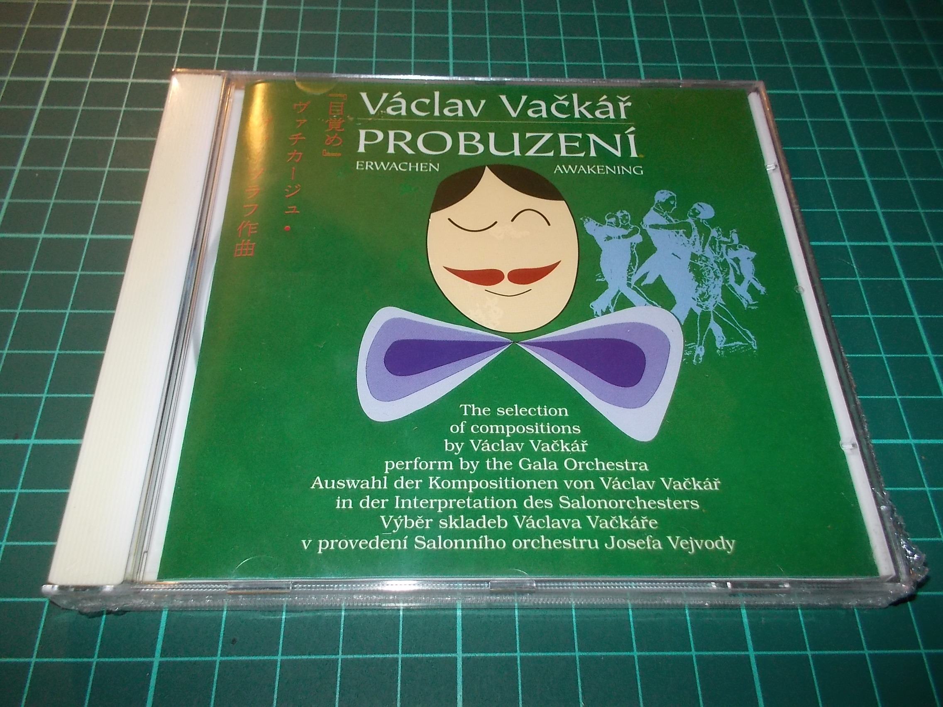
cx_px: 472
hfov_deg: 61.7
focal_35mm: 29
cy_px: 354
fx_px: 790
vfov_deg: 48.2
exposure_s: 1/30
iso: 200
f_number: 3.3
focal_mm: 4.1
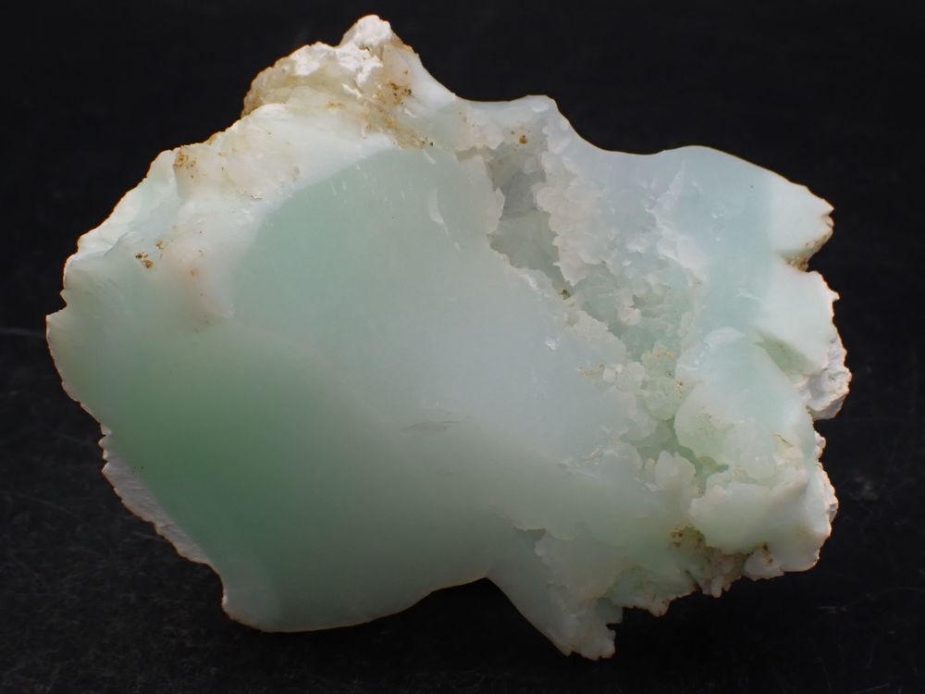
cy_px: 347
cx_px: 462
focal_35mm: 100
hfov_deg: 19.6
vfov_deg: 14.8
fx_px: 2672
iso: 200
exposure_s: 1/400
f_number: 6.3
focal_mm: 18
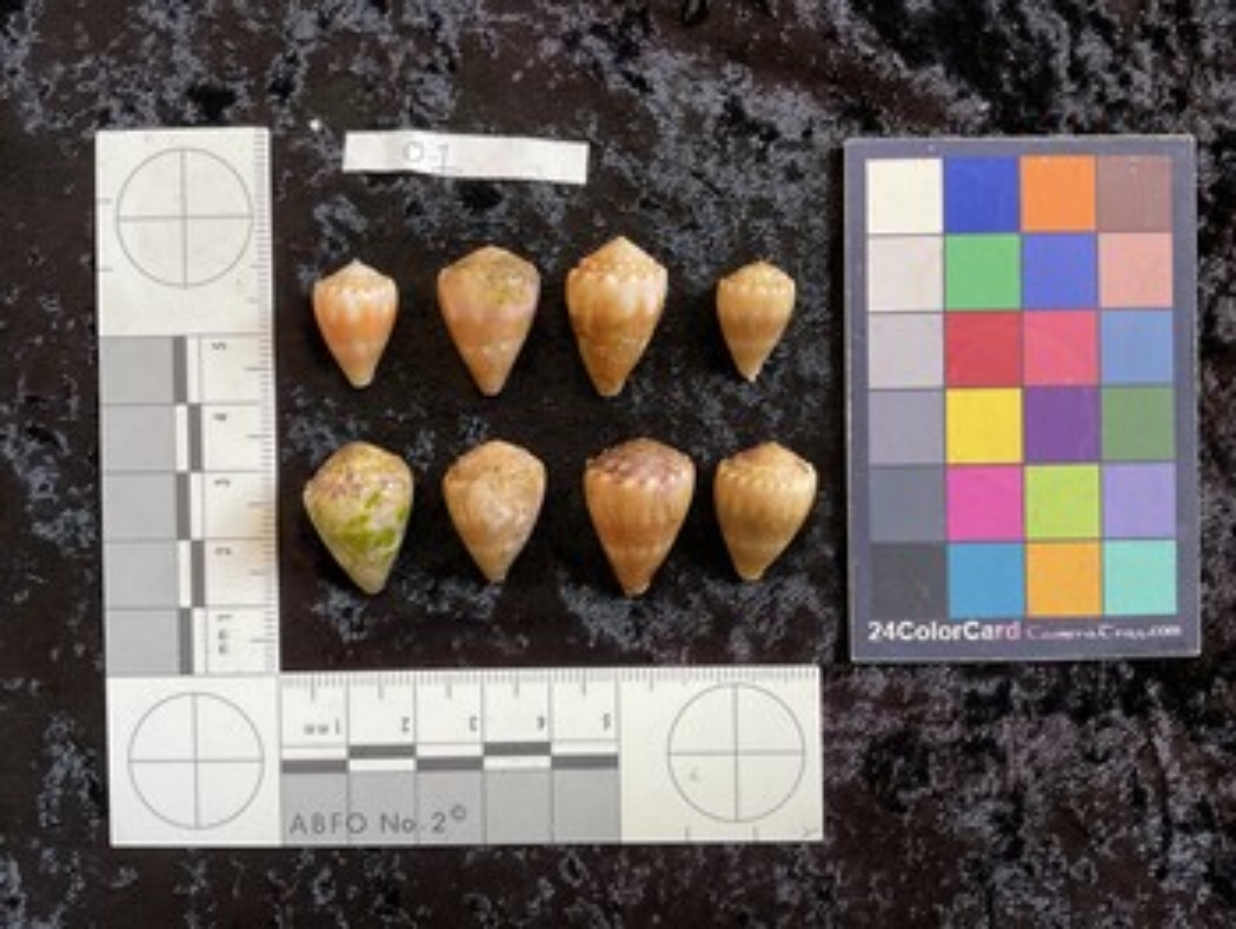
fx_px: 1036
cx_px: 618
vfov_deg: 48.3
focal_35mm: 29
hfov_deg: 61.6
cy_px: 464
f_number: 1.8
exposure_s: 1/60
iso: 80
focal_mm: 3
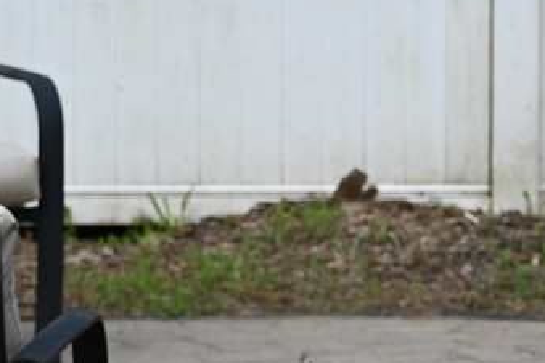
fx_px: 6388
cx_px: 510
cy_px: 231
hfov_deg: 4.9
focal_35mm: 422
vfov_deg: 3.3
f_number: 5.6
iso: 140
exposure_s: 1/250
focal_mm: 70
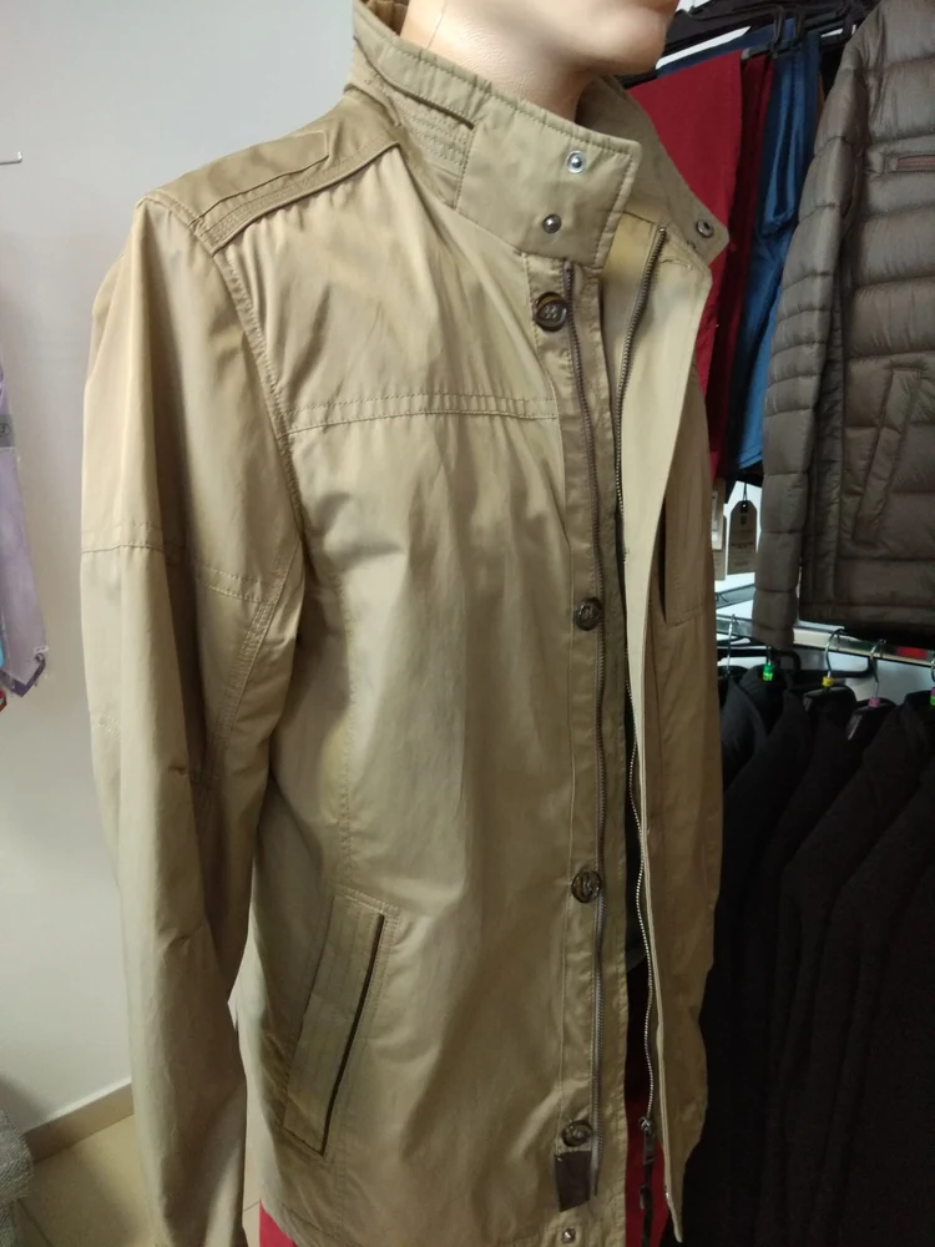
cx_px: 468
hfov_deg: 63.4
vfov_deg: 79.0
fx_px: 756
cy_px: 624
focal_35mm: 21
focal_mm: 3.57
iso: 640
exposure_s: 1/17
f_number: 2
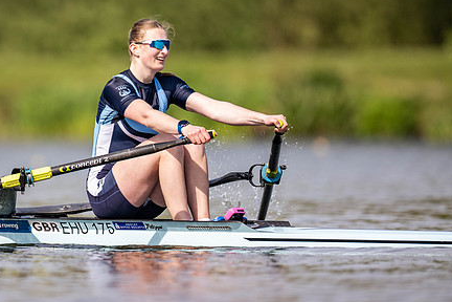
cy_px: 113
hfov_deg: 2.6
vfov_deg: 1.7
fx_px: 10119
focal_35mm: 806
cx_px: 165
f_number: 4
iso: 320
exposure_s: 1/2500
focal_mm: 600
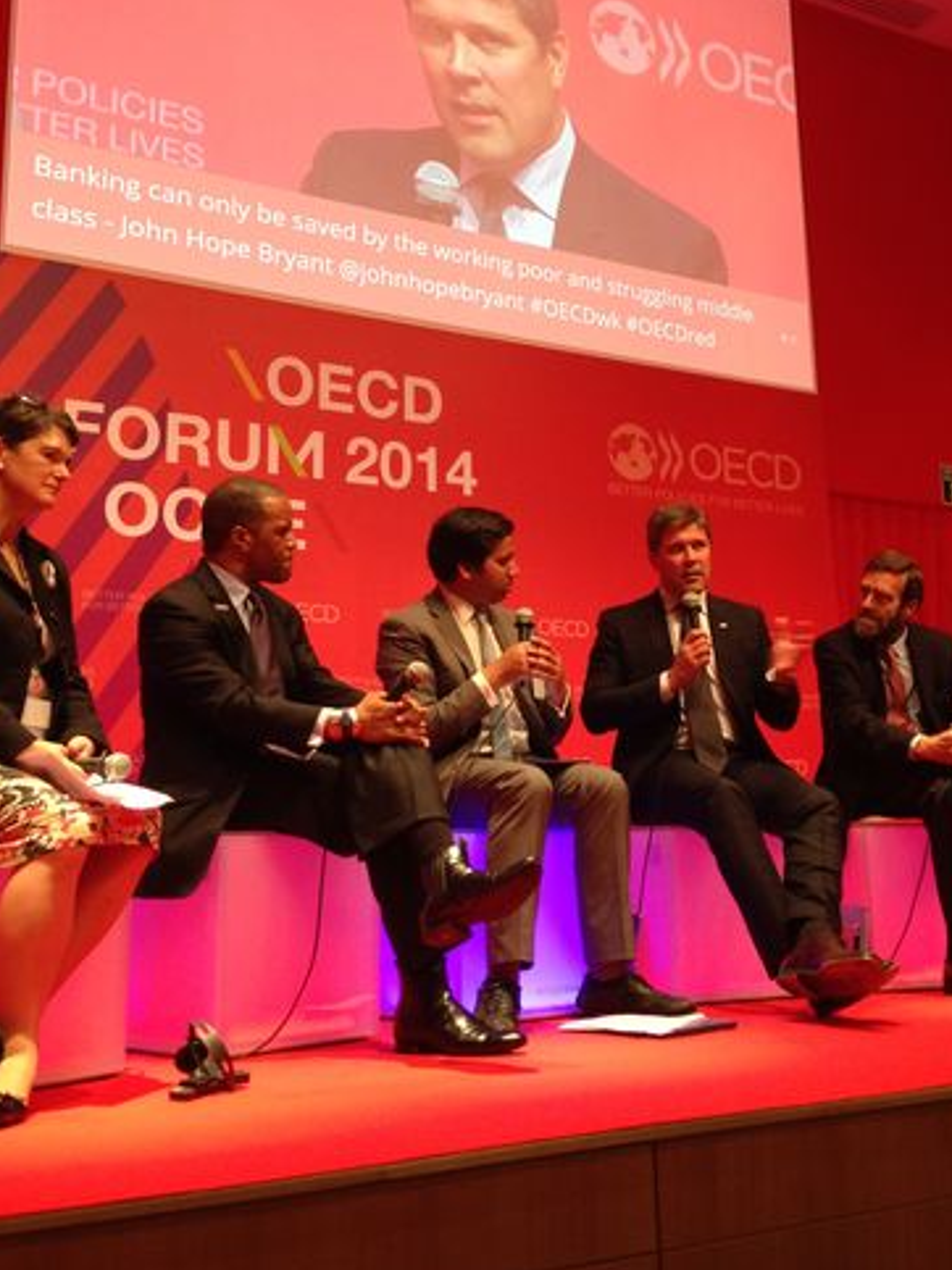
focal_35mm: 41
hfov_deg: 35.1
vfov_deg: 45.6
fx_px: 1504
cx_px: 547
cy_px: 529
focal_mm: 4.12
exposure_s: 1/20
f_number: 2.4
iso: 80
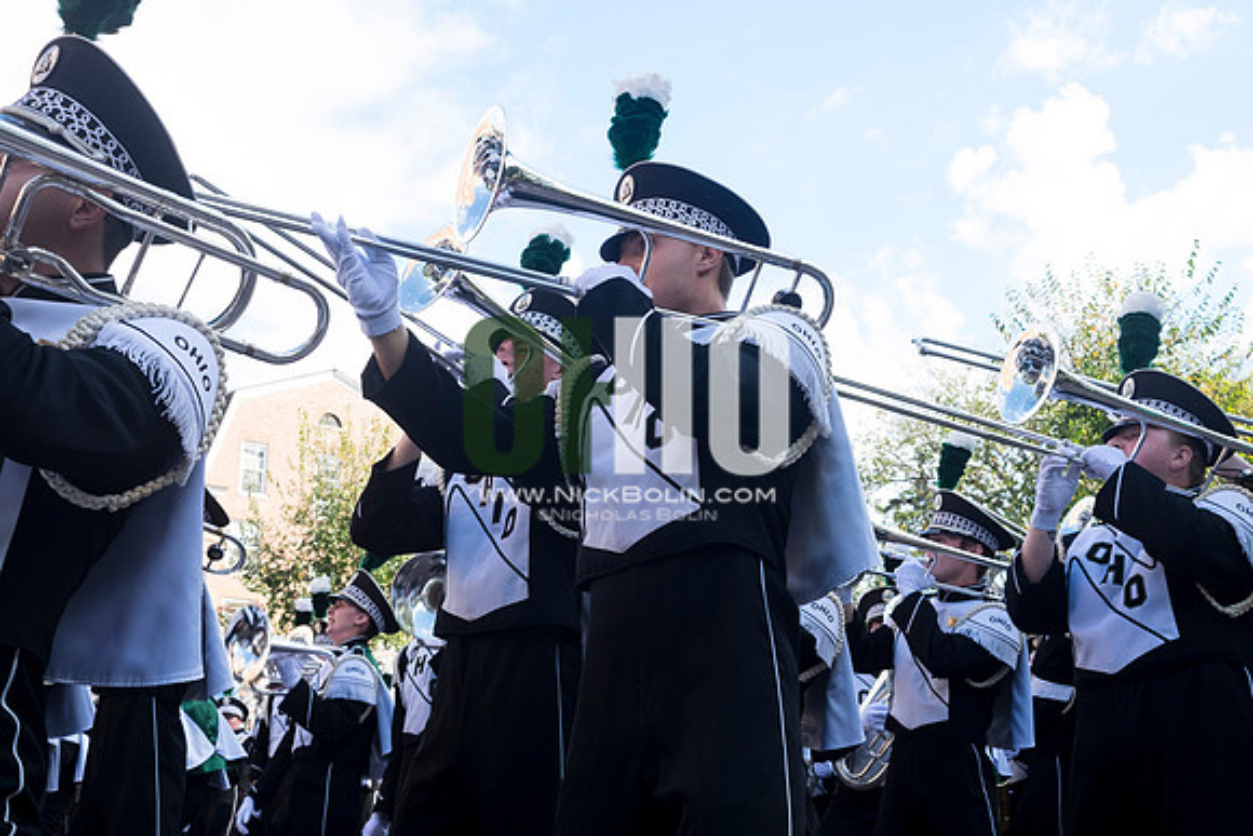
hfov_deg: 47.4
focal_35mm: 41
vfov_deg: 32.6
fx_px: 1427
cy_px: 418
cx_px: 626
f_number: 7.1
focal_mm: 27
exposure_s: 1/200
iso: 400
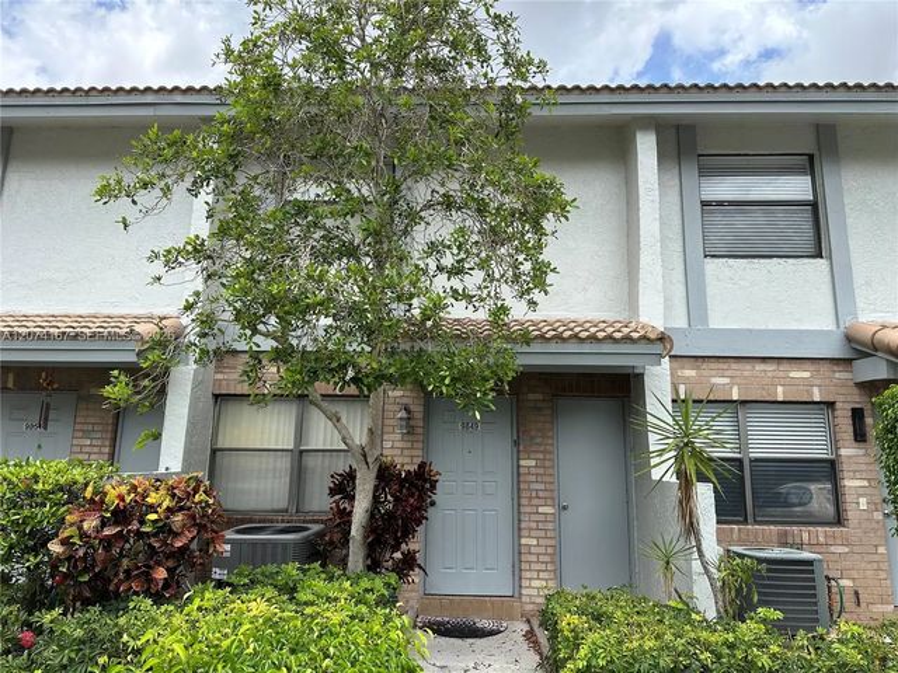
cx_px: 449
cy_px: 336
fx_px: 623
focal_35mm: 24
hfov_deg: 71.6
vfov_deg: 56.8
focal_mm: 6.86
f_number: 1.78
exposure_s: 1/2028
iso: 80
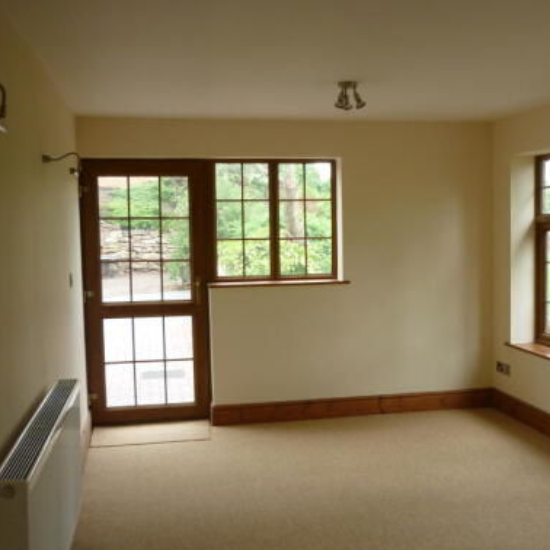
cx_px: 373
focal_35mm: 45
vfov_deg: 37.5
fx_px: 809
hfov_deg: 37.1
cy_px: 295
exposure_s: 1/30
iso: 100
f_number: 2.8
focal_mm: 5.5
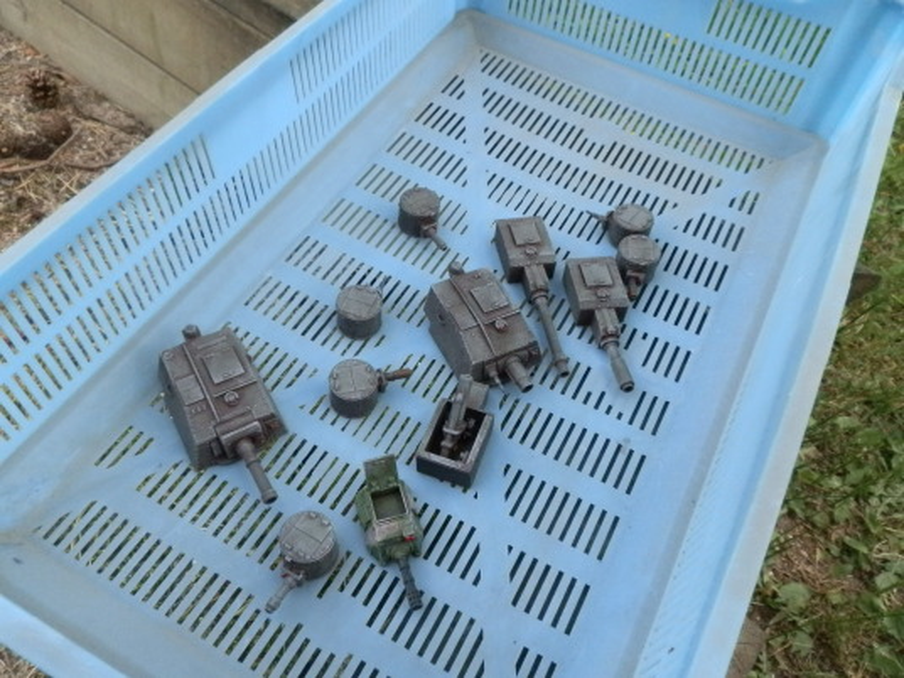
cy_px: 339
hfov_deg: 63.4
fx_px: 731
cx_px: 452
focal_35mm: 28
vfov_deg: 49.7
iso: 400
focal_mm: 5
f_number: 3.1
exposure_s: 1/800
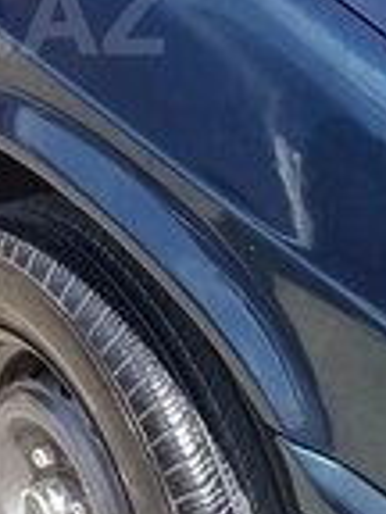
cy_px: 14
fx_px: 1591
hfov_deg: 13.4
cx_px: -111
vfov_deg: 18.0
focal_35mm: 107
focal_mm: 3.3
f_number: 2.2
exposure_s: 1/492
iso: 50
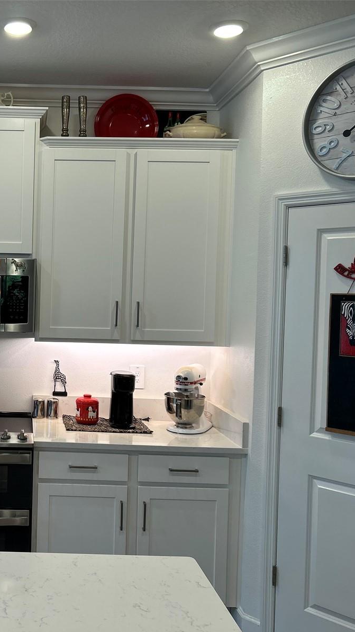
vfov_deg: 52.8
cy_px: 317
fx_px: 636
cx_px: 21
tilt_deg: -1.4
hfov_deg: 29.6
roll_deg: -1.8
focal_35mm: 38
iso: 50
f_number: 1.5
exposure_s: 1/120
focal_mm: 5.7
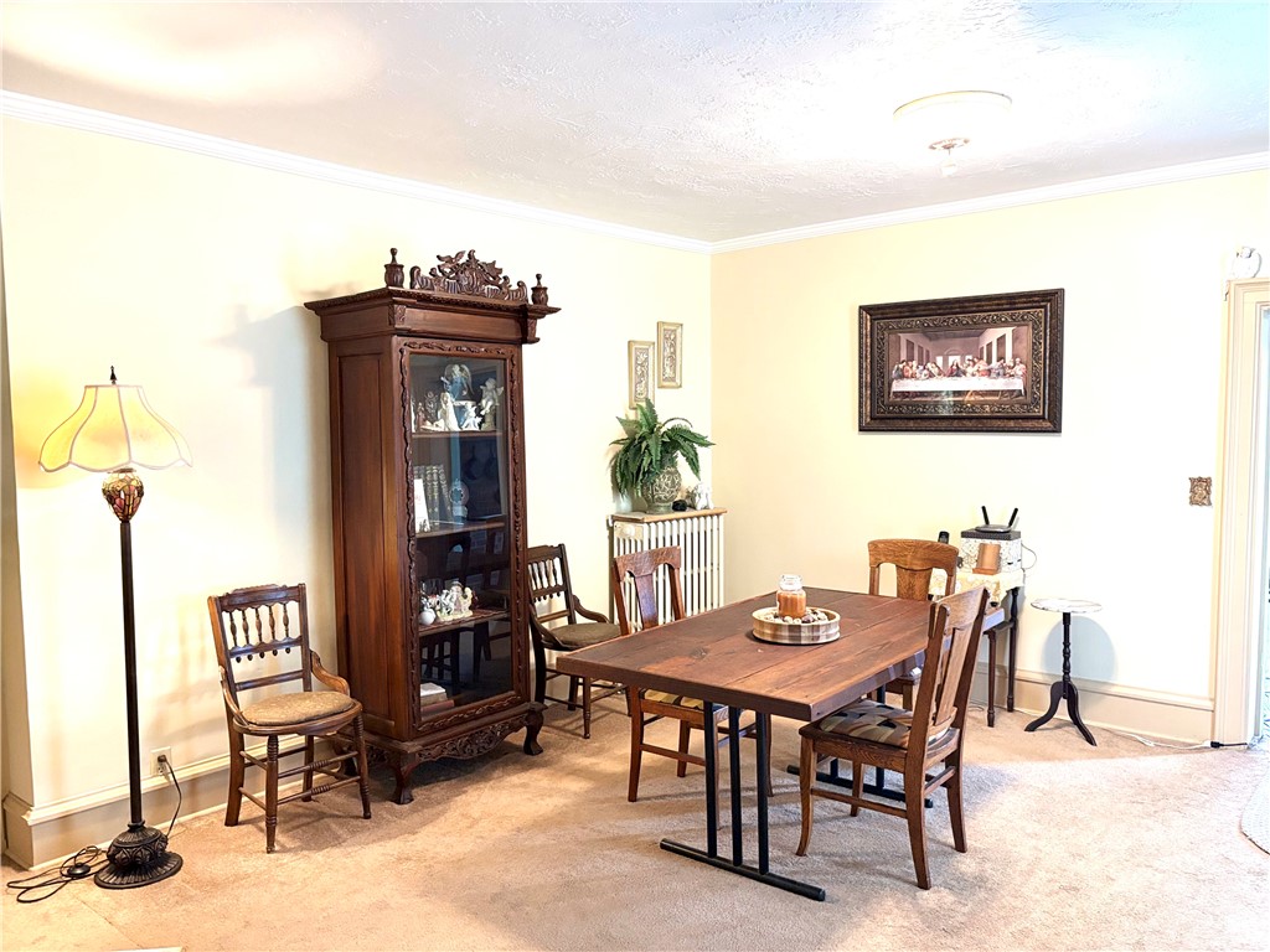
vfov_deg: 53.1
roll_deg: +0.8
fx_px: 954
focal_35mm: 26
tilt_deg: -4.2
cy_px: 476
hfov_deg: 67.3
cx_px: 635
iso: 400
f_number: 1.6
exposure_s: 1/60
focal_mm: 5.96
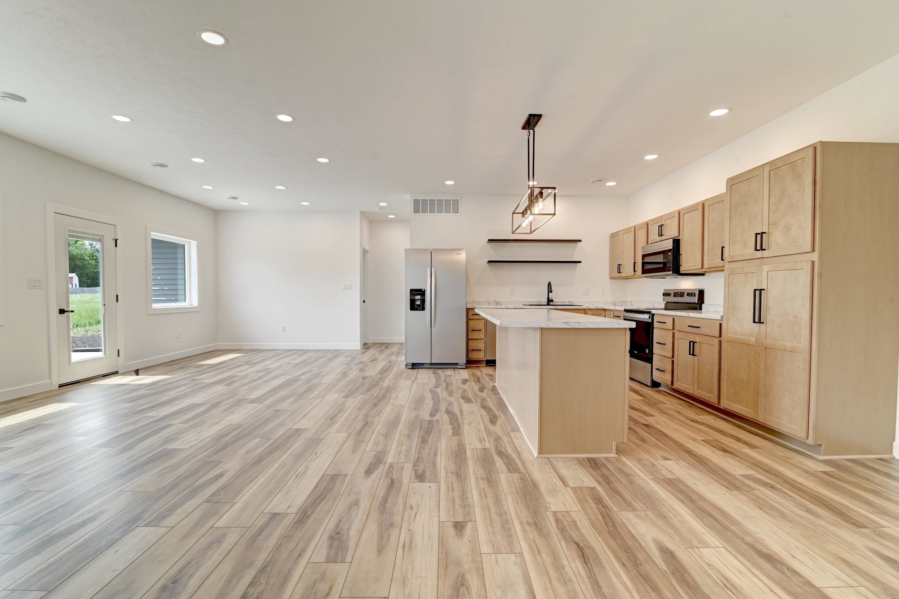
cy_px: 300
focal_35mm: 16
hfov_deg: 96.7
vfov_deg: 73.7
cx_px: 450
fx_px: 400
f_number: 8
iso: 100
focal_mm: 16
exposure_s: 1/6
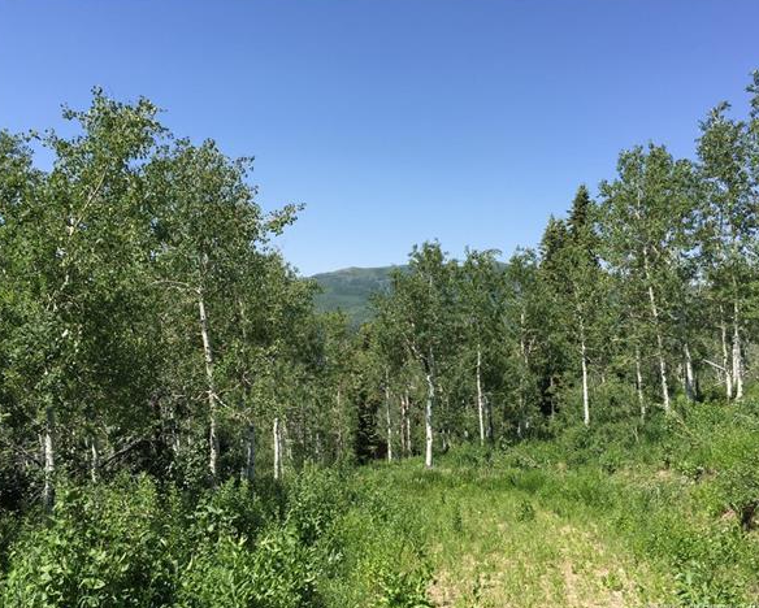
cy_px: 303
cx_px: 400
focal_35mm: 31
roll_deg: -2.2
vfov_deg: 47.2
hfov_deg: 57.1
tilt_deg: -0.2
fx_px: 697
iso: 32
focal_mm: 4.15
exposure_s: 1/1319
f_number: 2.2
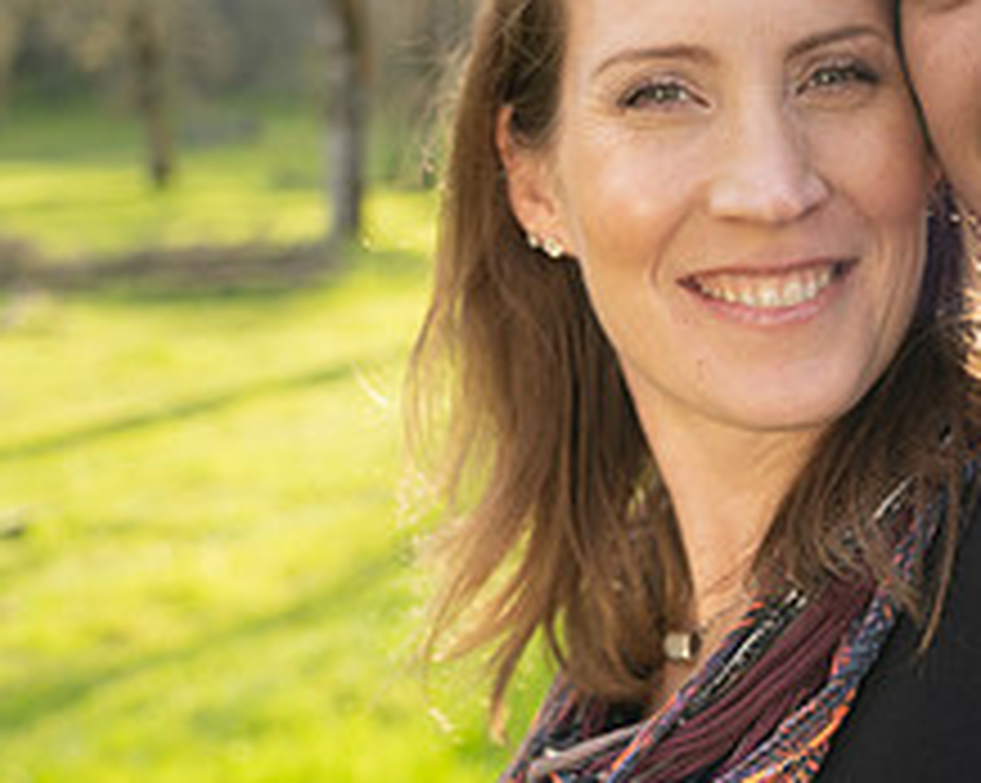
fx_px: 1740
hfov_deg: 30.0
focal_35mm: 60
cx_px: 900
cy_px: 187
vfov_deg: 25.0
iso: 160
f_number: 2.8
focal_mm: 24
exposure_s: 1/250
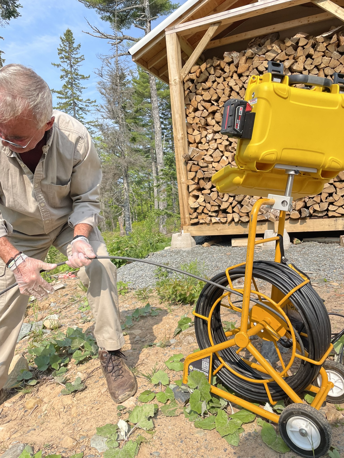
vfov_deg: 67.3
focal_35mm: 26
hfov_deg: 53.1
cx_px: 172
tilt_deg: -5.3
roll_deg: +4.6
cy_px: 229
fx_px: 345
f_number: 1.6
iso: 32
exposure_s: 1/2506
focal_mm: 4.2
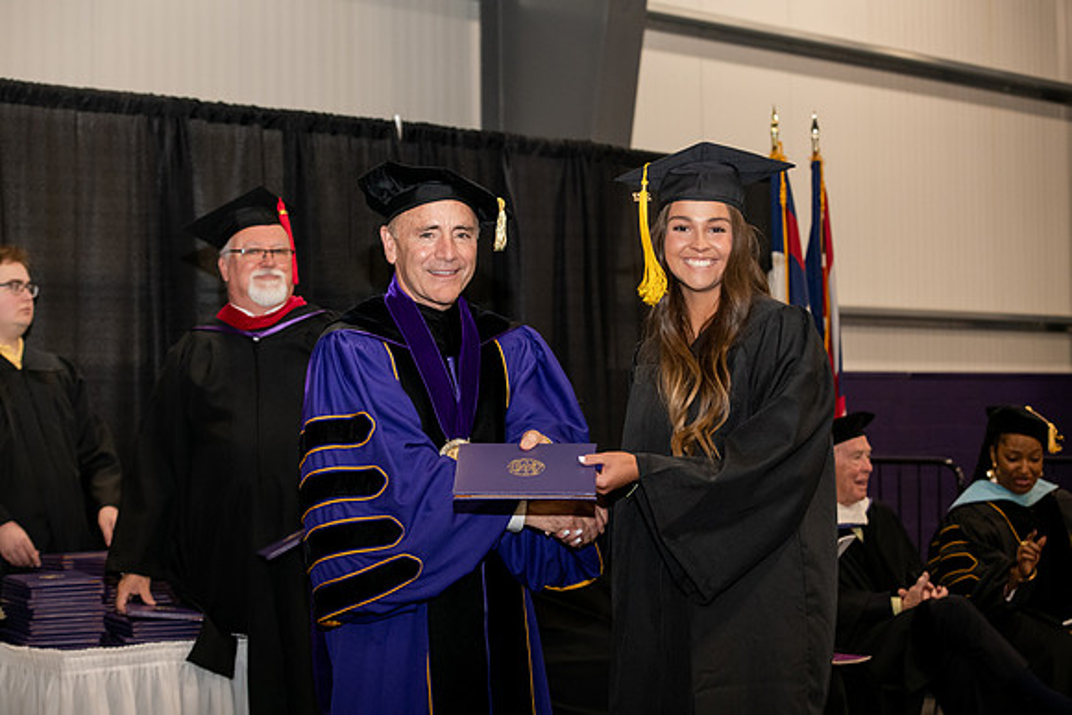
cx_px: 536
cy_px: 358
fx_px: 2085
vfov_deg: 19.5
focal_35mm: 70
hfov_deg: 28.8
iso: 2000
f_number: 5.6
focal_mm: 70
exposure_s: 1/200
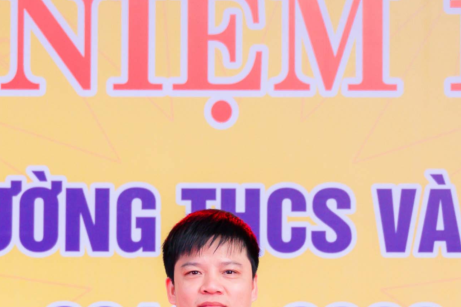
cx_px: 178
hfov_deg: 9.0
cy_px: 378
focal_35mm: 230
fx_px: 2944
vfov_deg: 5.9
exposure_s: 1/250
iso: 500
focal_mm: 49
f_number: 4
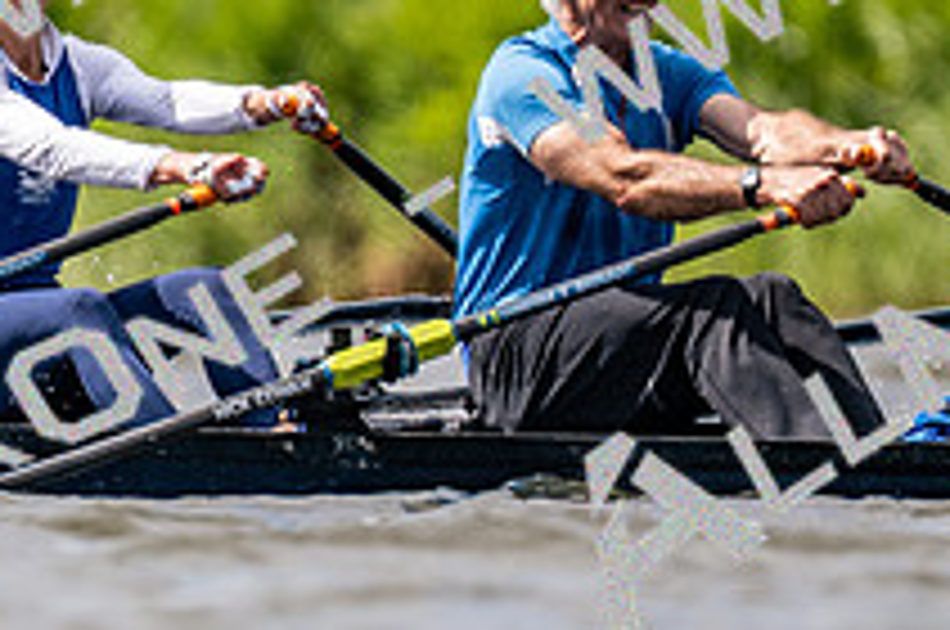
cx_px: 198
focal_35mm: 2475
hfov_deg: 0.8
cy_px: 220
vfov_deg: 0.6
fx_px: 65212
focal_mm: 600
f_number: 4
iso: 250
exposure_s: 1/2500
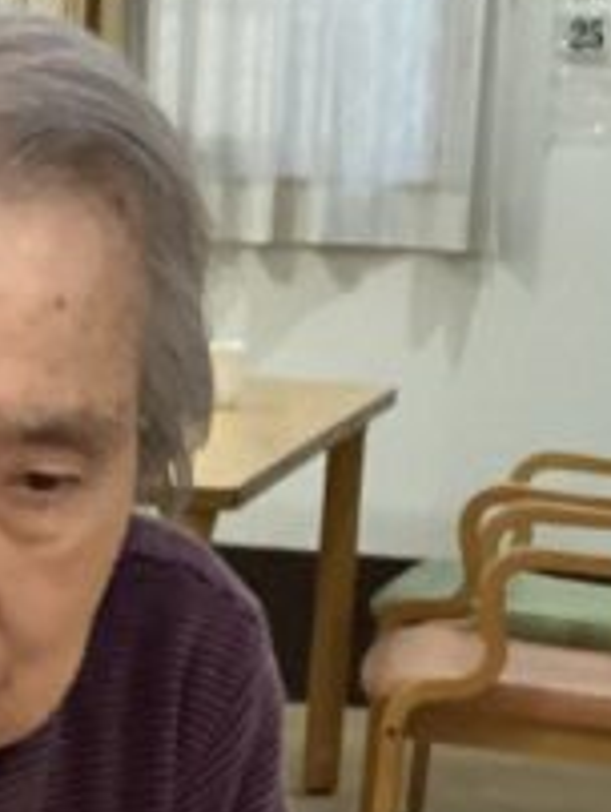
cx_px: -48
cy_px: 969
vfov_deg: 12.3
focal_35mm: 157
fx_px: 3687
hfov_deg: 9.4
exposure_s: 1/50
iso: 250
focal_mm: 3.3
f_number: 2.4
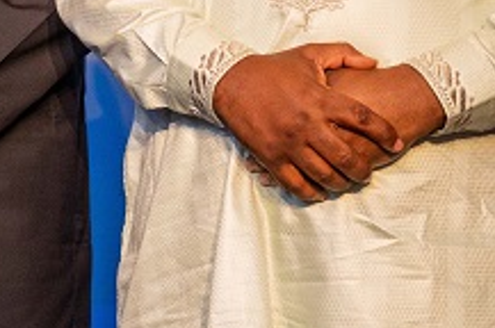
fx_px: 3089
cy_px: -214
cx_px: -245
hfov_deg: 8.9
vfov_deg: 6.0
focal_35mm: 225
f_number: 2.8
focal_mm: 62
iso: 2000
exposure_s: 1/200
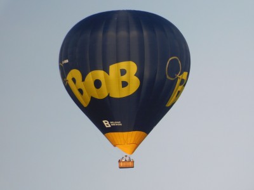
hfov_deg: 1.7
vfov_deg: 1.2
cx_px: 127
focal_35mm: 1200
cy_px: 95
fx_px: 8805
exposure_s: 1/400
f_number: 6
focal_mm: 215
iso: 125
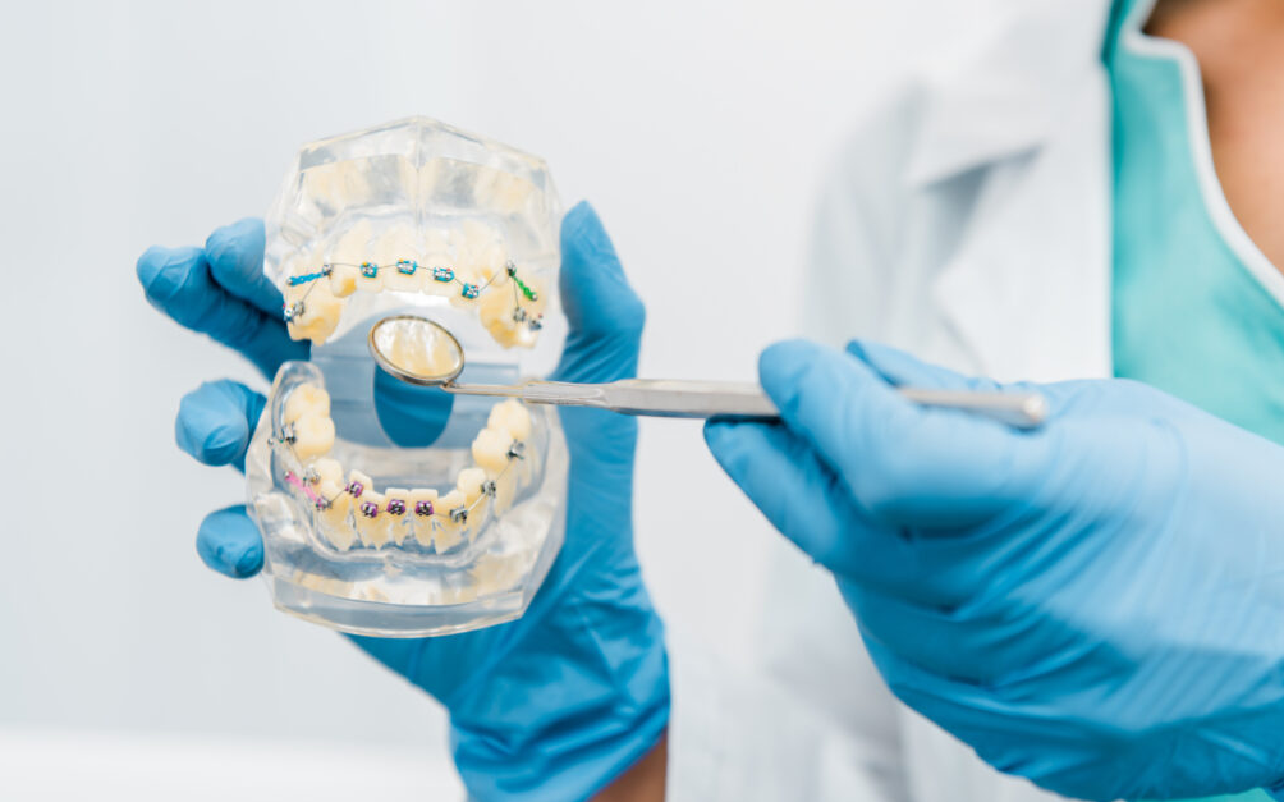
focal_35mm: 52
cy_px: 384
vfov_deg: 24.9
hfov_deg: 38.9
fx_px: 1819
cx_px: 651
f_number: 3.5
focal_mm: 50
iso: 200
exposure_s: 1/200
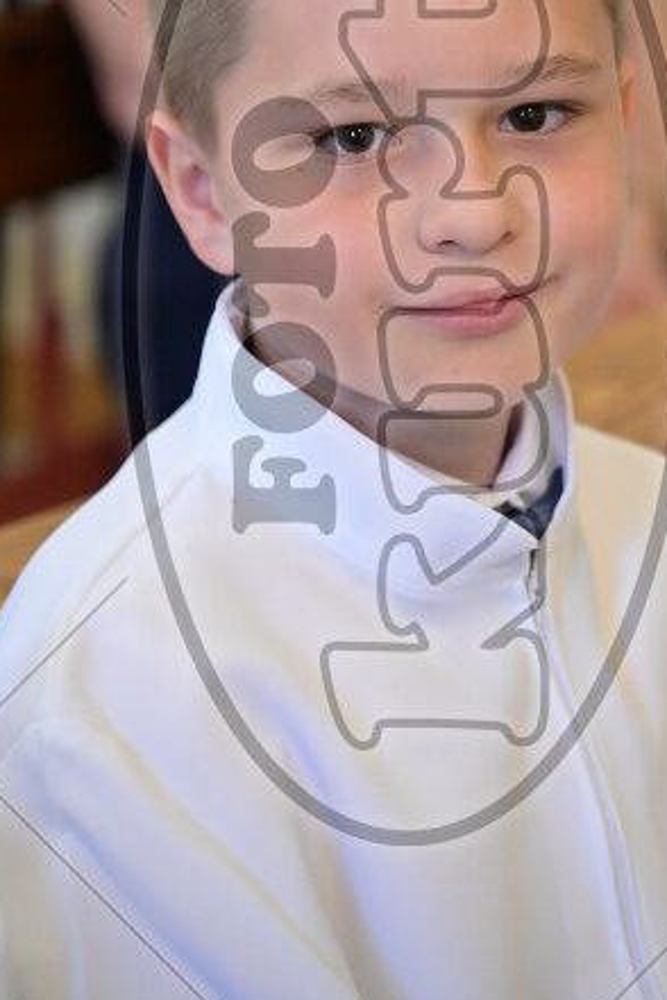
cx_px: 410
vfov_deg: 11.6
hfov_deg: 7.8
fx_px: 4919
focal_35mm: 177
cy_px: 297
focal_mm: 120
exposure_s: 1/125
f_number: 4
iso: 8000
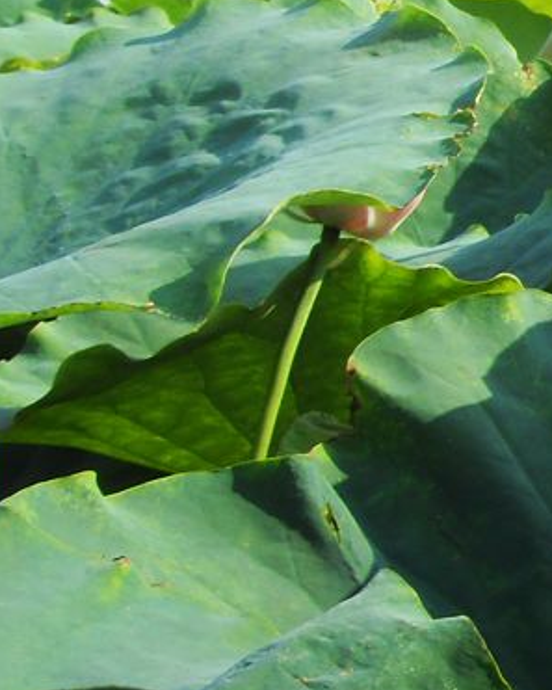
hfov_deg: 11.6
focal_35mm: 123
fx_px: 2511
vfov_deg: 15.6
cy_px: 234
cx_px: 1007
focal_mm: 6.6
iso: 80
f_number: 6.2
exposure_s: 1/180
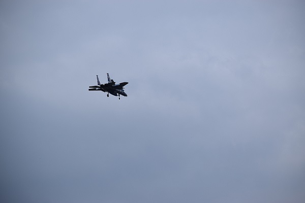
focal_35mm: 202
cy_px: 102
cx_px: 152
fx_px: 1715
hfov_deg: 10.2
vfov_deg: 6.8
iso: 280
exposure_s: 1/2000
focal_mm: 135
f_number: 5.6
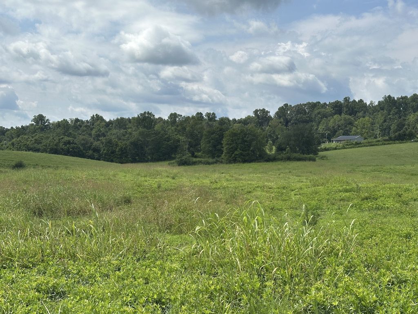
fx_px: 580
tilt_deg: -1.1
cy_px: 157
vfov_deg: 30.3
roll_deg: -1.5
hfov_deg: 39.7
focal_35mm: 48
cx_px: 209
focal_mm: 6.86
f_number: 1.78
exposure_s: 1/6211
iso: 64
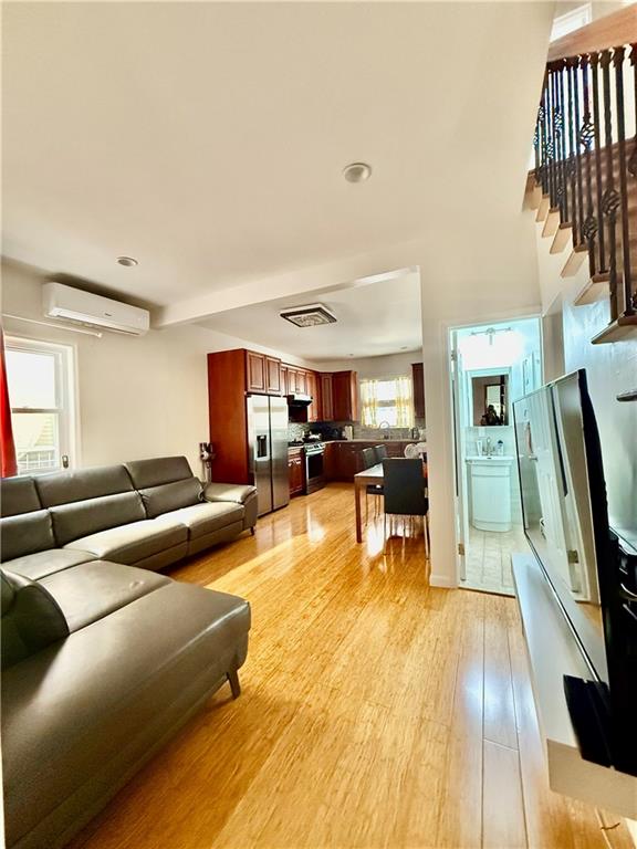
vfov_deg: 102.1
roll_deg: +1.9
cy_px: 424
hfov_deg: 85.7
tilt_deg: -0.1
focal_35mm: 14
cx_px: 318
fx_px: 344
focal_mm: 2.22
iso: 1000
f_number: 2.2
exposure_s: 1/60
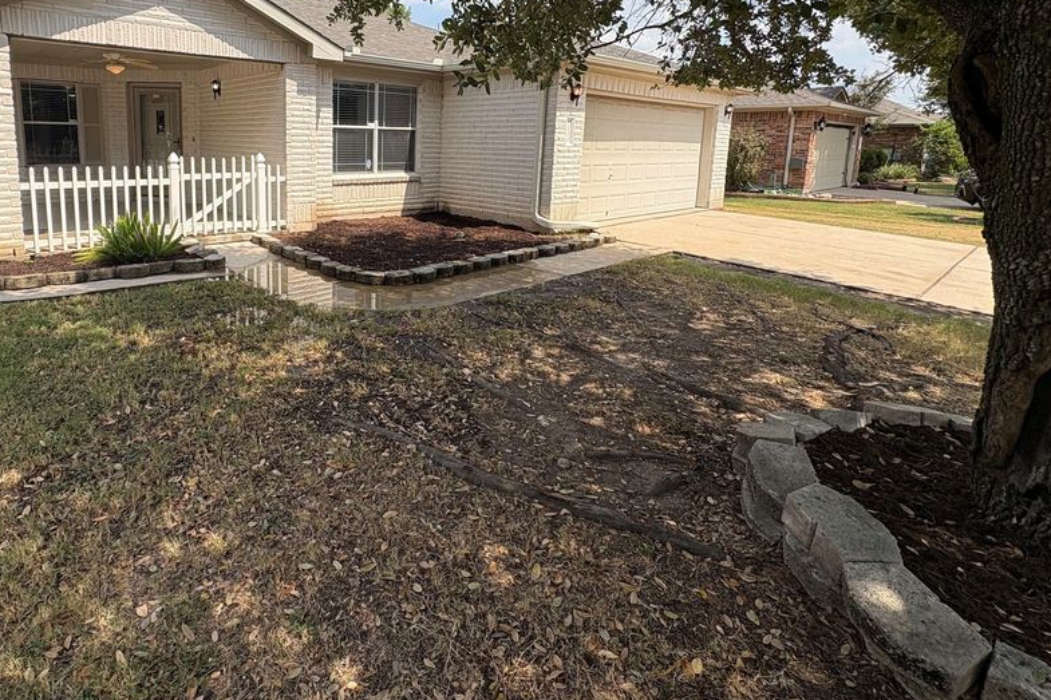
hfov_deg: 85.1
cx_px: 390
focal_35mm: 19
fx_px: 555
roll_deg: -0.4
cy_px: 217
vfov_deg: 62.4
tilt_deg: -6.9
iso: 40
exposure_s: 1/1277
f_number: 2.2
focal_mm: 2.22
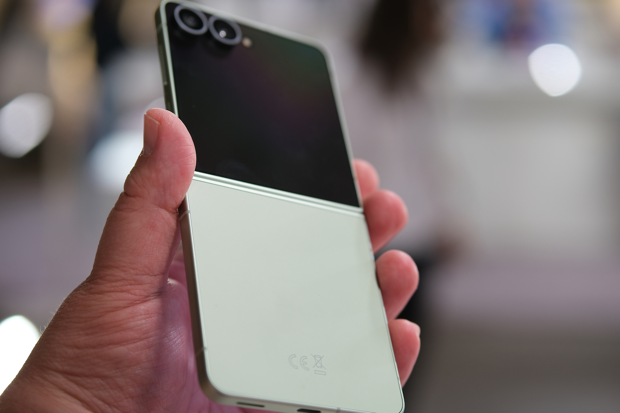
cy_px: 206
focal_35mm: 75
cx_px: 310
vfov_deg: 18.2
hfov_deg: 27.0
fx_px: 1292
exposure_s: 1/140
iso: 160
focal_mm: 50
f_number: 2.5
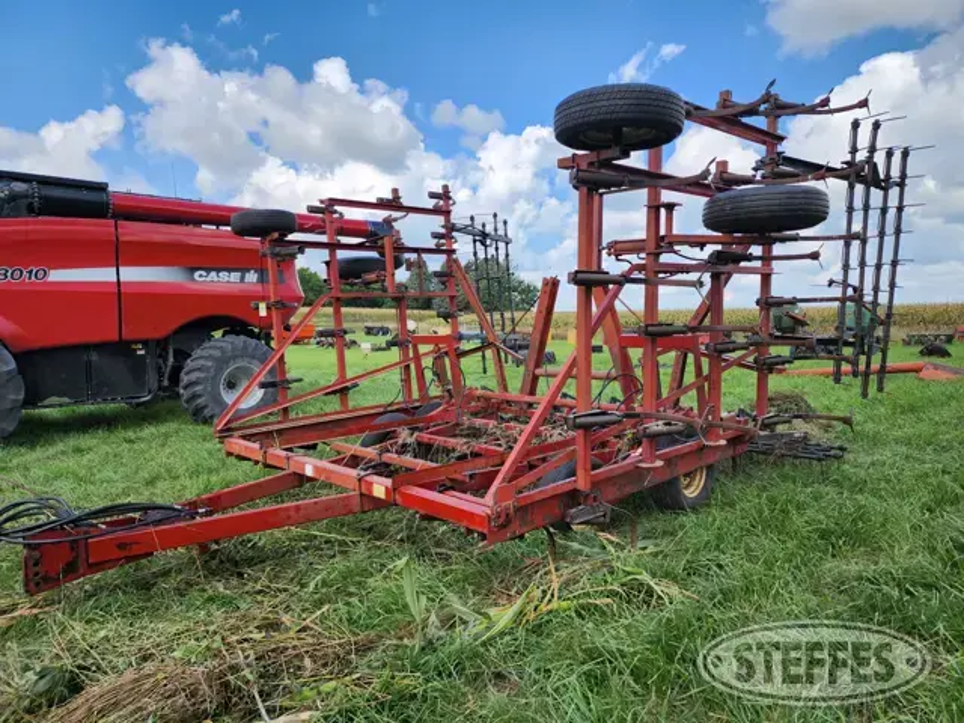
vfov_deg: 58.9
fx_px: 641
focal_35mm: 23
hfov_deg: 73.9
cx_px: 482
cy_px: 362
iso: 12
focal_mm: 6.4
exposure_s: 1/767
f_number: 1.8
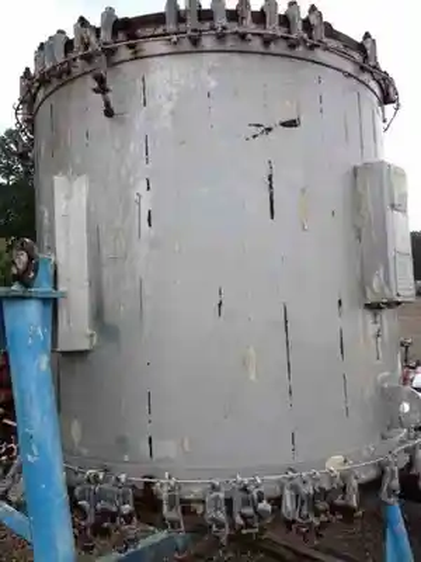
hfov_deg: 40.7
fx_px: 568
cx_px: 210
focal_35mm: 35
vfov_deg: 52.6
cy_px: 281
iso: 50
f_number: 2.4
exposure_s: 1/140
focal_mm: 4.28
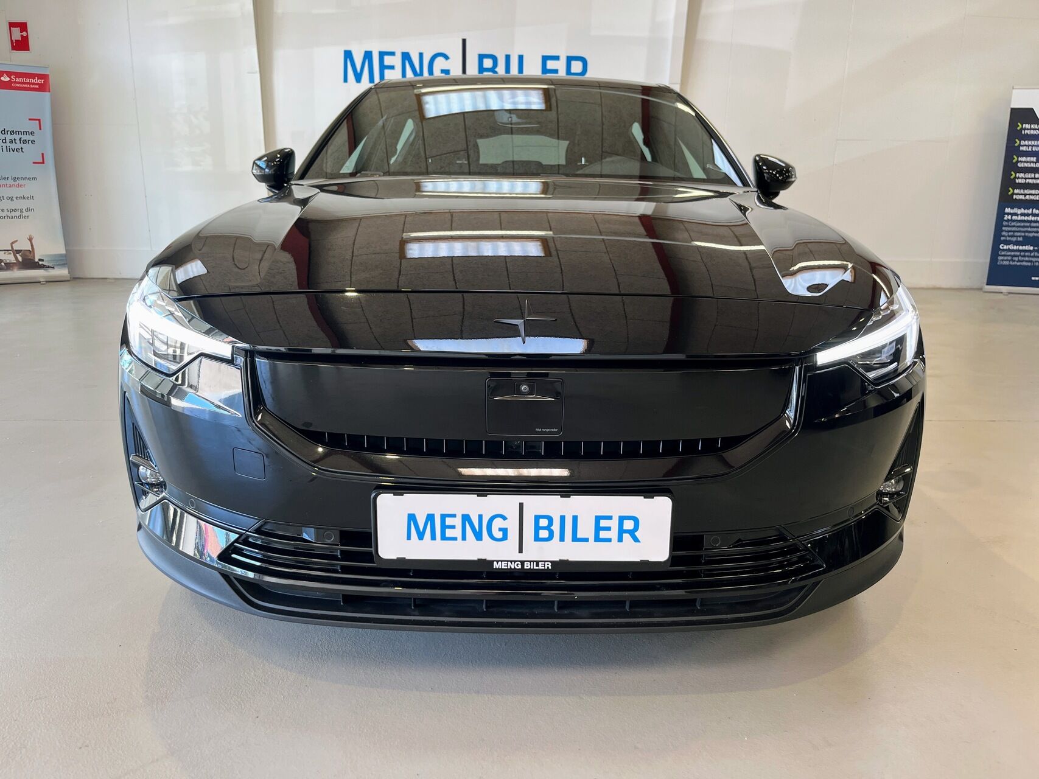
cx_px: 520
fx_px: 780
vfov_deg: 53.1
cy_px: 390
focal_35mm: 26
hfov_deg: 67.3
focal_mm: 5.1
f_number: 1.6
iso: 80
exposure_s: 1/102
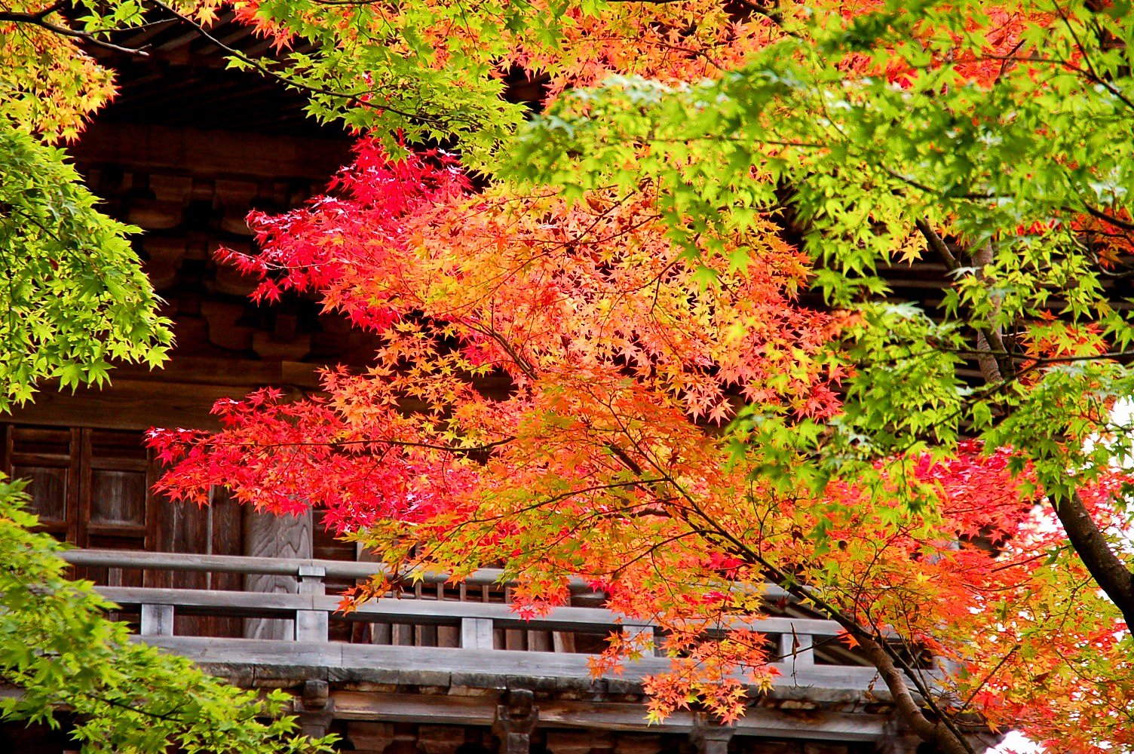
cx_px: 567
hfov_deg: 19.5
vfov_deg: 13.0
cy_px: 377
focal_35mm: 105
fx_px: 3305
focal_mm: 70
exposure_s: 1/125
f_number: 4.5
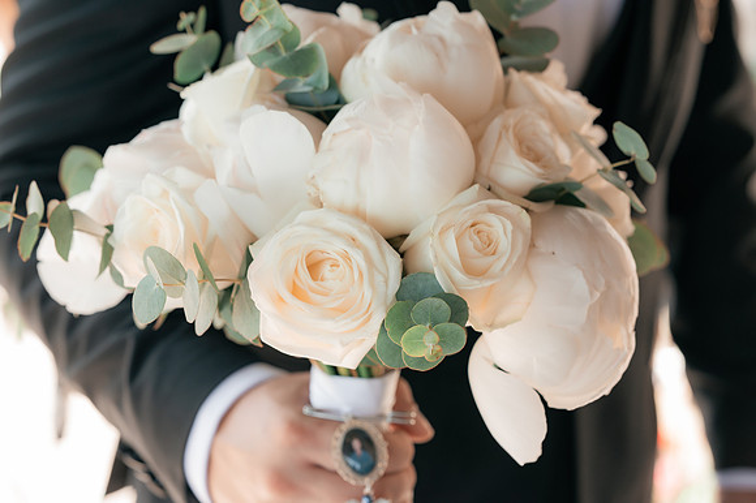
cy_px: 252
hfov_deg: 23.9
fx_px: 1784
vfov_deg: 16.1
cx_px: 378
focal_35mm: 85
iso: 800
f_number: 5
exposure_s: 1/250
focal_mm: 85
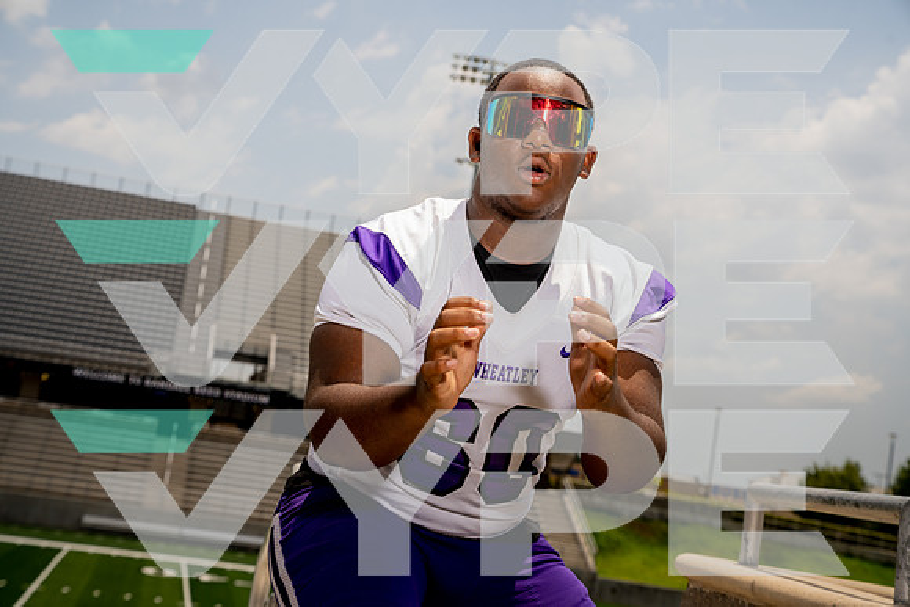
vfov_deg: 19.5
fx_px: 1770
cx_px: 455
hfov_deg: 28.8
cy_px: 304
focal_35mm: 70
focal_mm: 70
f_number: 7.1
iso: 100
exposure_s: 1/250
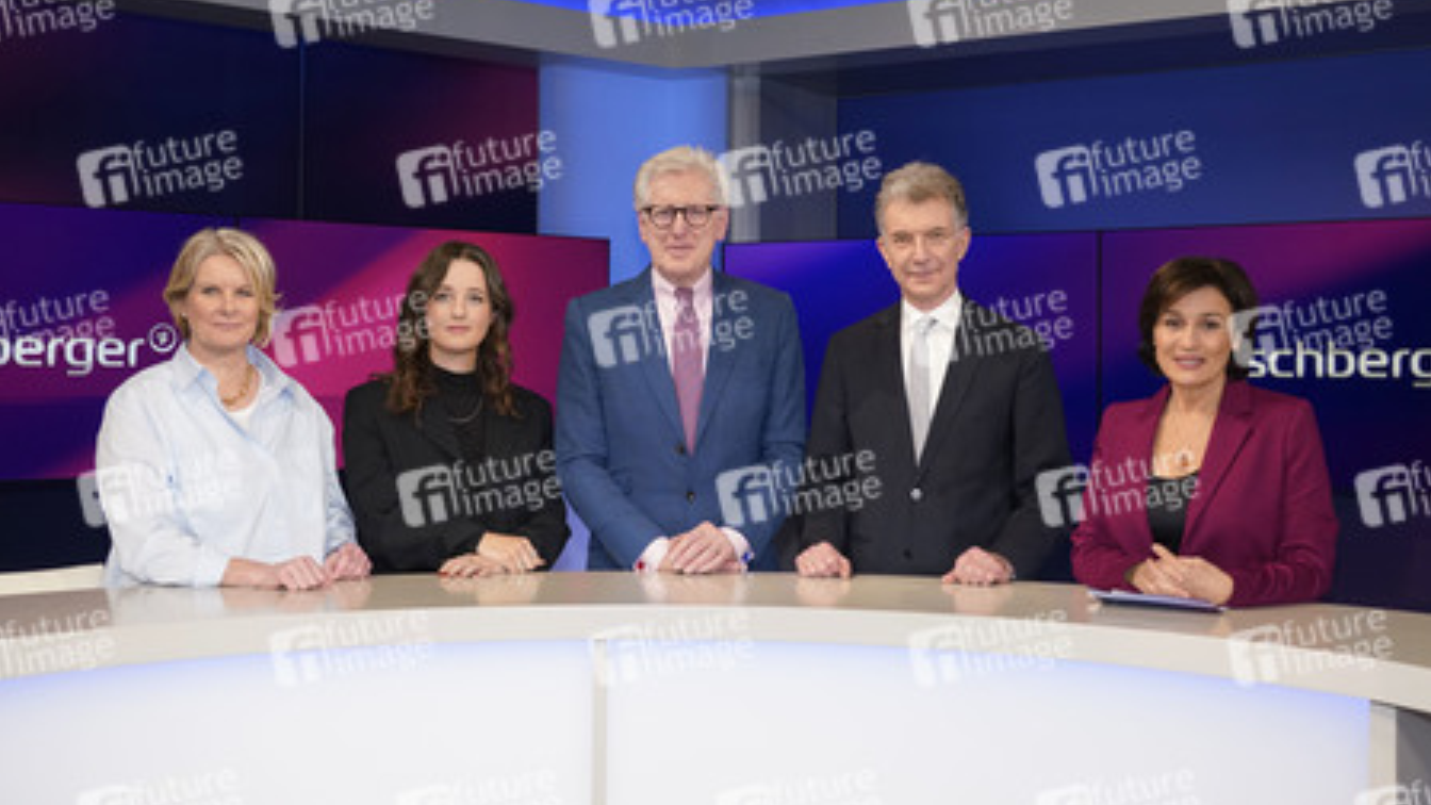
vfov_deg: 30.4
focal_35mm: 39
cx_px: 714
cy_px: 409
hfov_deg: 51.6
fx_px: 1480
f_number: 5
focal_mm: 37
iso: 2000
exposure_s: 1/160
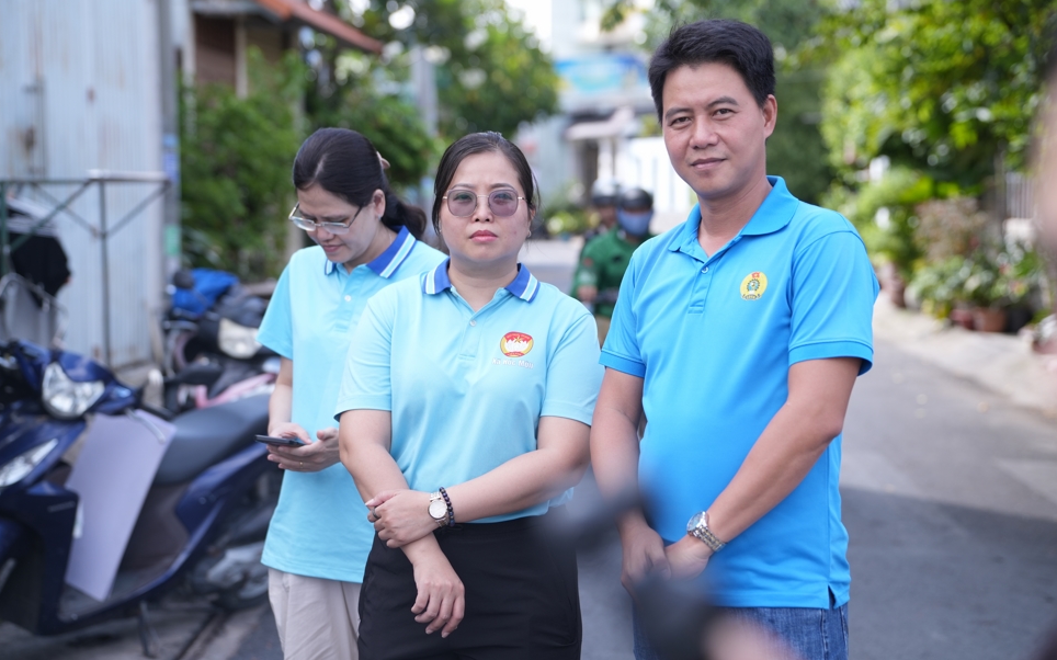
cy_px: 306
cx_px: 527
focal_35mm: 66
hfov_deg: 31.1
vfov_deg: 19.7
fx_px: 1901
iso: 200
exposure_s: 1/640
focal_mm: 64
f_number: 2.8
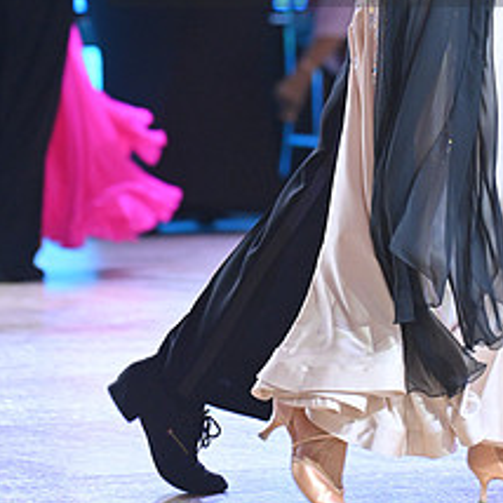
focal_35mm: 369
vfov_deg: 4.7
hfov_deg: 4.7
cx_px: 434
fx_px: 6066
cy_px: -71
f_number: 4
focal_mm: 160
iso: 2000
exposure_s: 1/250
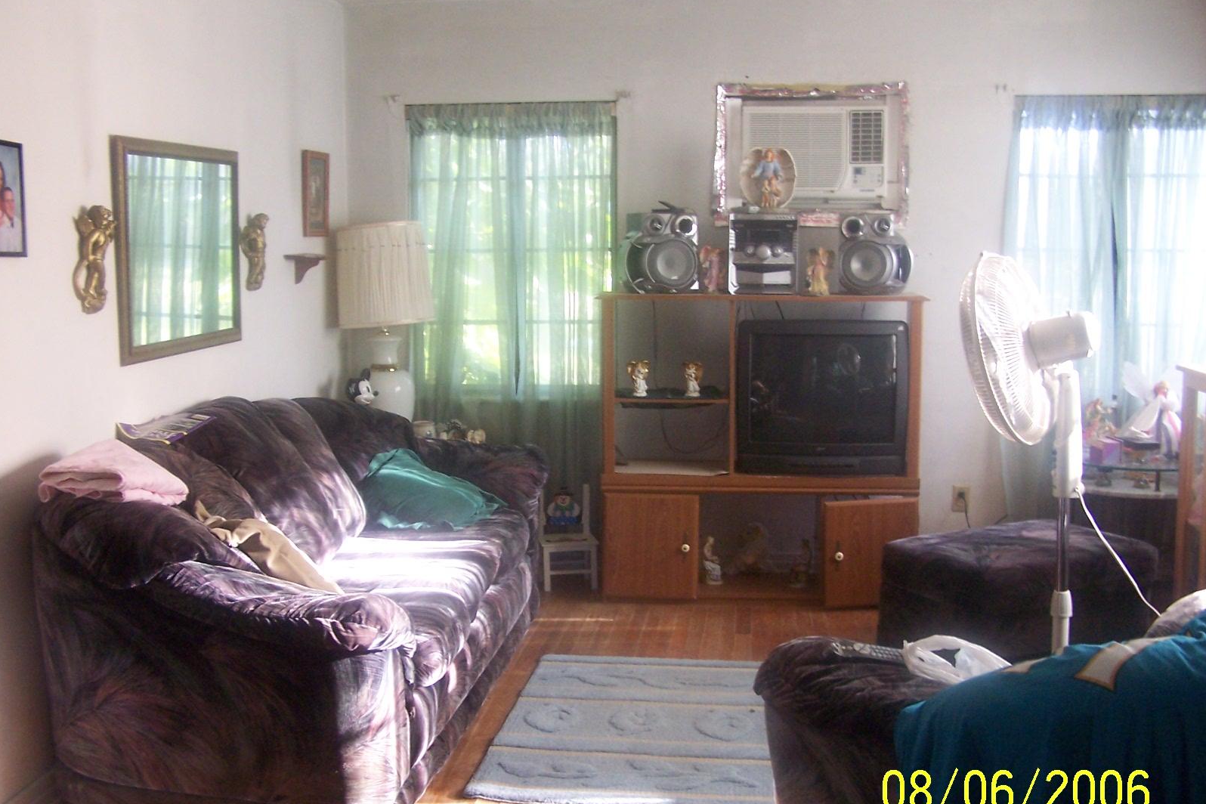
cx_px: 599
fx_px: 1373
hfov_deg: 47.4
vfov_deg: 32.6
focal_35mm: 41
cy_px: 439
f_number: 2.8
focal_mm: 6.3
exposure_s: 1/20
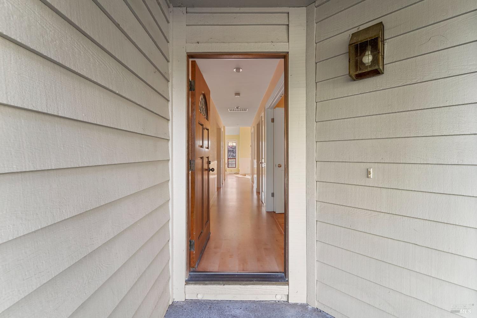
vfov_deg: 81.2
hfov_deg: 104.3
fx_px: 185
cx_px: 238
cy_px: 159
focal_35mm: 14
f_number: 8
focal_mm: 14
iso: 100
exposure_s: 1/1.25
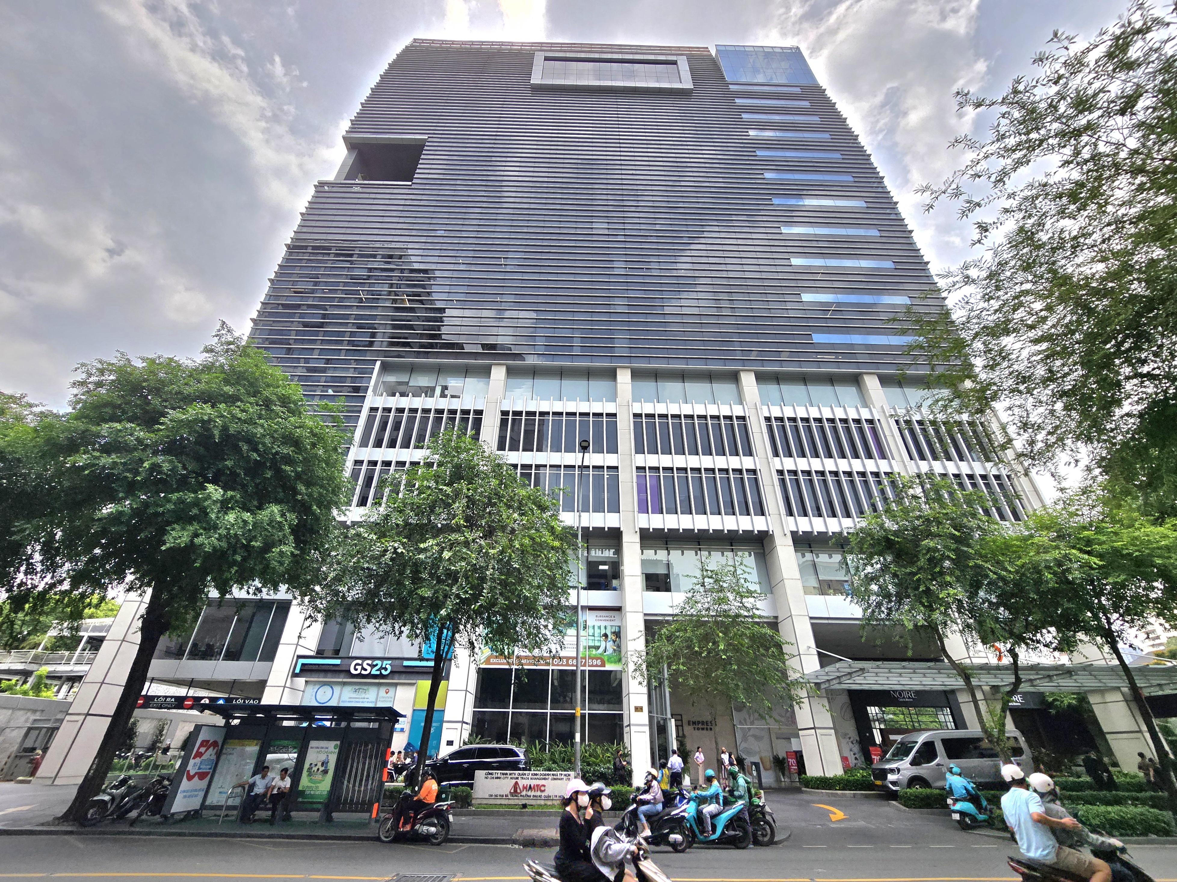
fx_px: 442
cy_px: 441
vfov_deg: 89.9
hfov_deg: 106.2
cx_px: 588
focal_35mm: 13
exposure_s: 1/2500
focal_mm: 2.2
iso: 50
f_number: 2.2
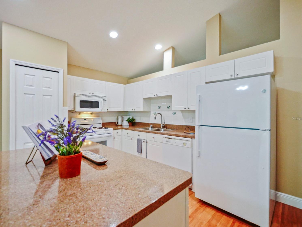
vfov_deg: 81.7
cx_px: 149
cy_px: 118
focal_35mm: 15
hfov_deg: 98.2
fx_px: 131
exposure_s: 1/60
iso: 800
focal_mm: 7
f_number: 4
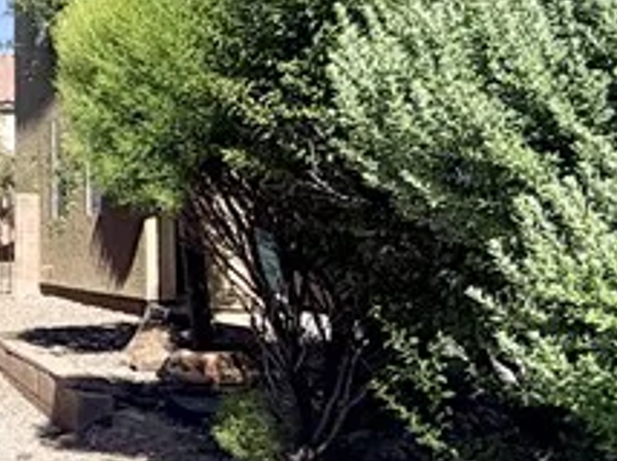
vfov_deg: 21.8
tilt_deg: +4.1
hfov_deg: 19.1
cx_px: -585
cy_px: 176
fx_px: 1193
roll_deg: -0.3
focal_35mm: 67
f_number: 2.2
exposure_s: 1/1534
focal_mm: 2.22
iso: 20
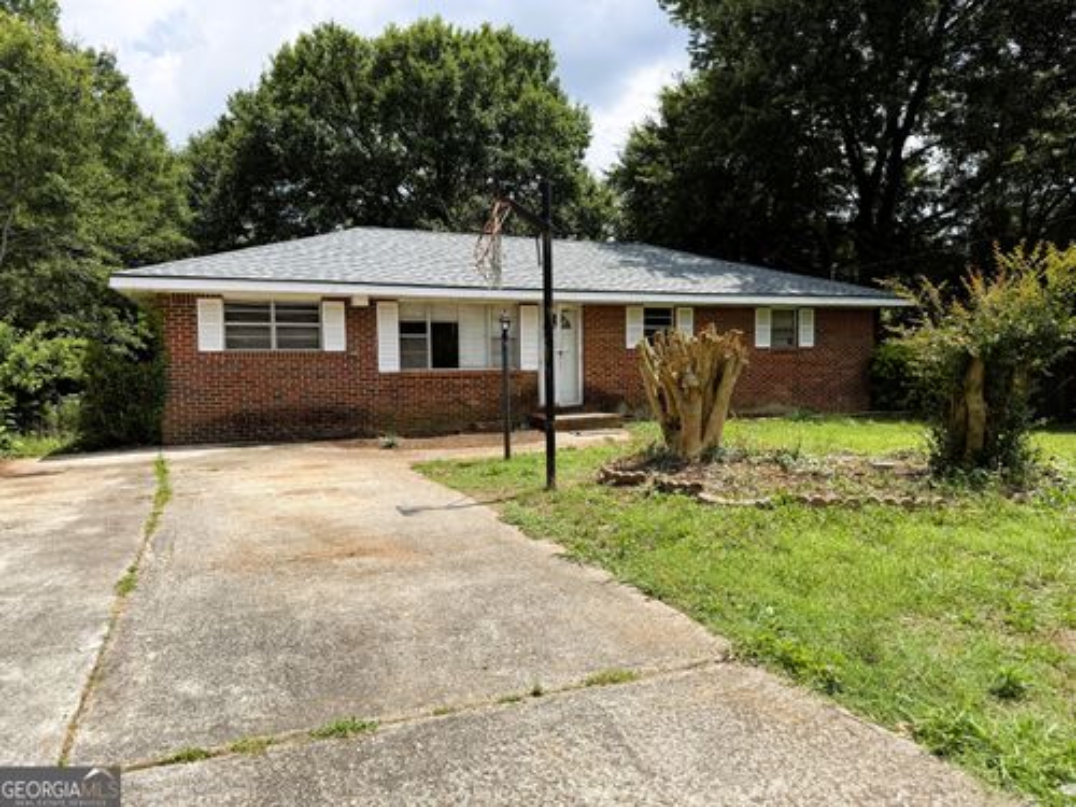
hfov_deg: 71.6
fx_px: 746
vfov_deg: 56.8
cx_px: 538
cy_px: 404
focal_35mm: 24
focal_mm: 6.76
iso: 80
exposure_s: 1/3584
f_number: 1.78
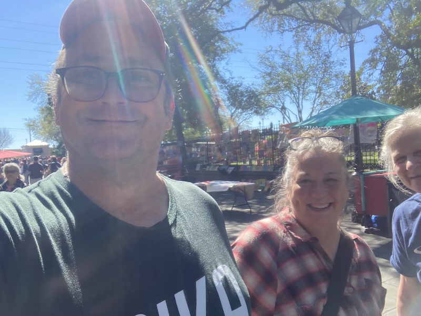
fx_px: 389
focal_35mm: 32
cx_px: 210
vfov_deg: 44.2
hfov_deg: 56.8
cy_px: 158
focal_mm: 2.87
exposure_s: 1/287
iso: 20
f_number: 2.2
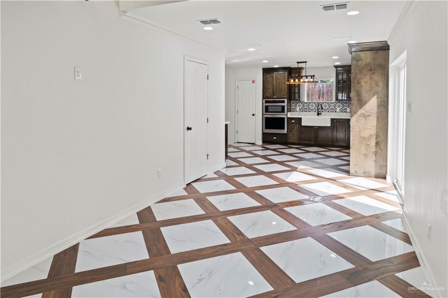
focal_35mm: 23
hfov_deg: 76.1
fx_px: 286
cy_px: 149
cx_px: 224
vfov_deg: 55.1
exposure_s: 1/15
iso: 320
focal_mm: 23
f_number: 9
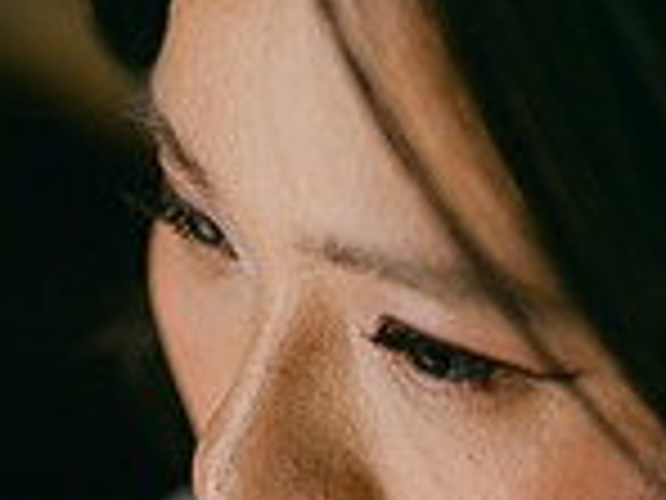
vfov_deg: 14.5
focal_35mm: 102
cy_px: 248
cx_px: 518
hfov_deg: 19.1
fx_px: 1962
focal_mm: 35
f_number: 1.4
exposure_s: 1/1000
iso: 80
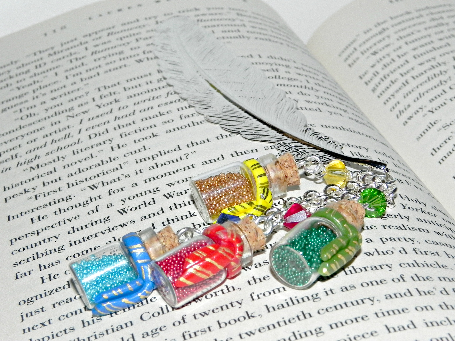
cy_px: 170
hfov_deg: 23.0
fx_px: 1117
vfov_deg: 17.4
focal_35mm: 85
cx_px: 228
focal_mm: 15.1
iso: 200
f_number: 8
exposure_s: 1/30
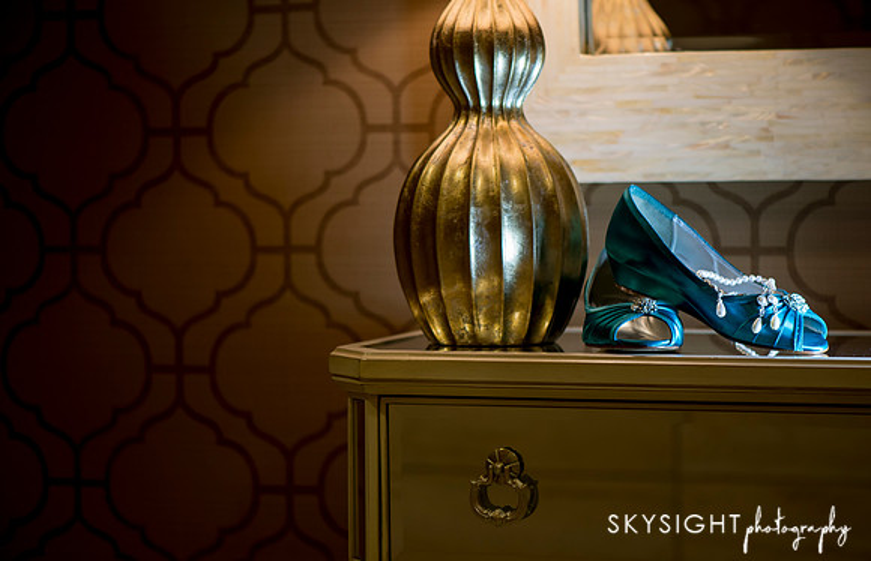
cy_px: 282
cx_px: 478
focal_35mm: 117
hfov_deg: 17.6
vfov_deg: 11.4
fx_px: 2812
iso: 500
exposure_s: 1/100
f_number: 2.8
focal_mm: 105
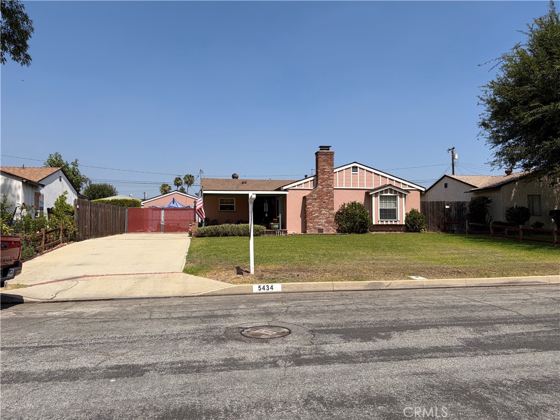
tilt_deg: +2.9
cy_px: 210
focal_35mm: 26
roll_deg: +1.0
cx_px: 280
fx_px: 421
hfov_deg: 67.3
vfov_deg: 53.1
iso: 50
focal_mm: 5.96
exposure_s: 1/4608
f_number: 1.6
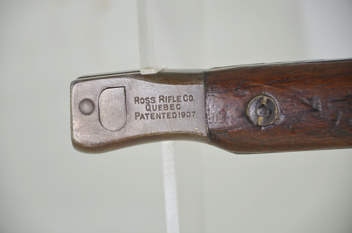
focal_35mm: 202
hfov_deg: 10.2
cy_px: 116
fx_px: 1976
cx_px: 176
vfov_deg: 6.8
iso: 500
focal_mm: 135
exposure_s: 1/250
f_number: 5.6
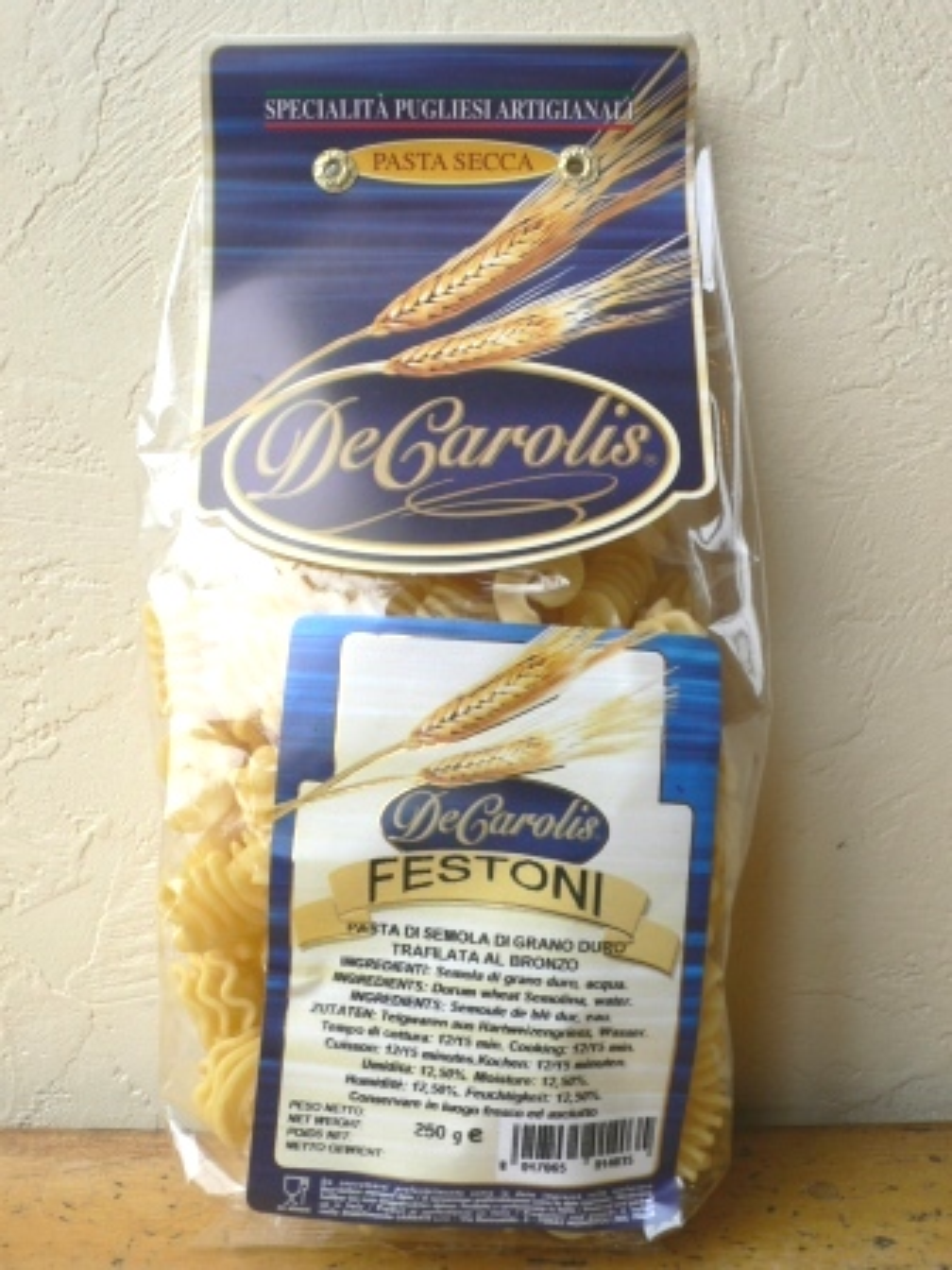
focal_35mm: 34
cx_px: 476
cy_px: 635
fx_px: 1247
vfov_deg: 54.0
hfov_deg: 41.8
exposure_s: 1/100
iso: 80
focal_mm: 6.3
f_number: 4
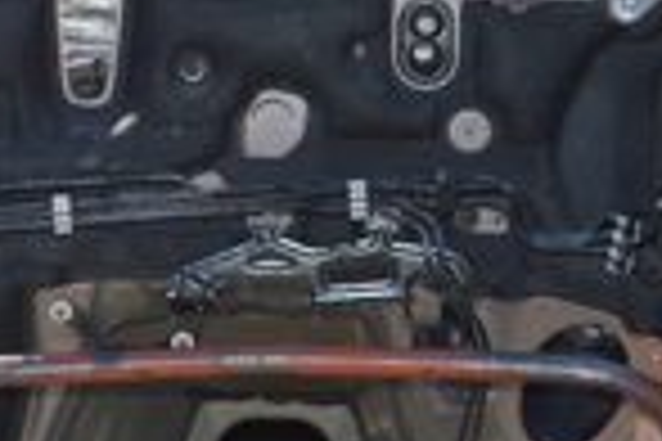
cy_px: 232
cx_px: 239
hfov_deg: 12.1
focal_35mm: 170
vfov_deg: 8.1
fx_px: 3126
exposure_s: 1/200
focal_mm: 26
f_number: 5.6
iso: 100
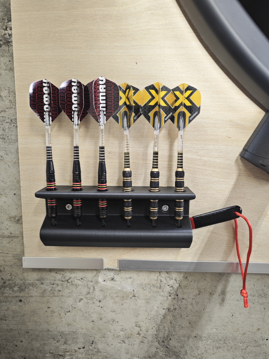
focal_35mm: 23
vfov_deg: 73.9
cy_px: 180
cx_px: 134
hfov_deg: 58.9
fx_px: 238
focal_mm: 7.79
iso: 320
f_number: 1.9
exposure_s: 1/50
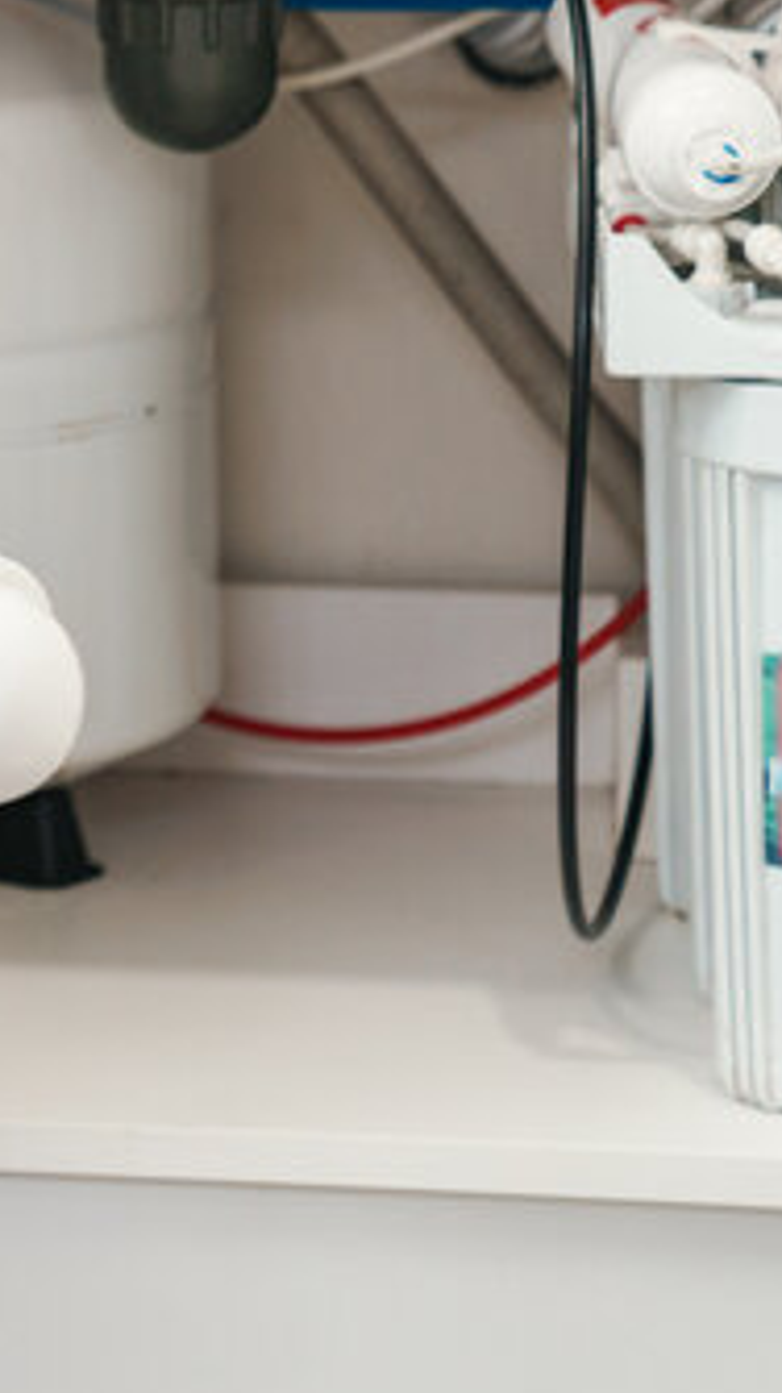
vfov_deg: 11.0
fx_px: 7164
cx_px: -1023
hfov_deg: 6.0
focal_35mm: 194
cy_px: 114
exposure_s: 1/160
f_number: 3.2
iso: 640
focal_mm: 62
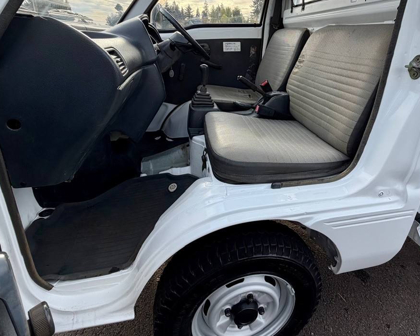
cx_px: 250
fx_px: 249
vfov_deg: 66.8
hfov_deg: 79.5
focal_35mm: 20
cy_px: 120
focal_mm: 2.22
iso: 40
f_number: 2.2
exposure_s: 1/502
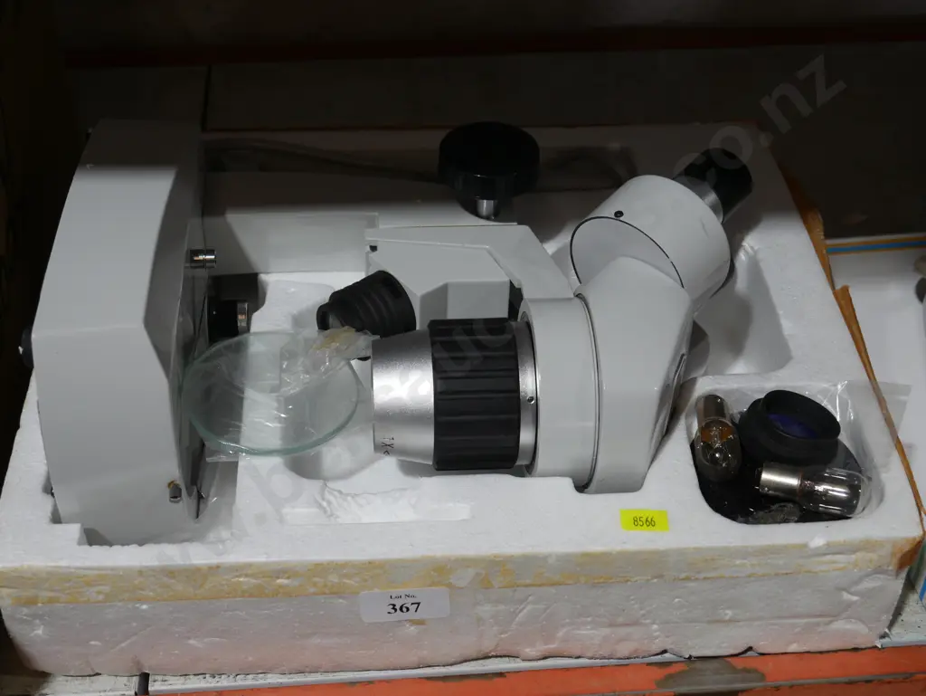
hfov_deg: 38.2
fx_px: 1338
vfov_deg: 29.1
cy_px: 348
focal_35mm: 50
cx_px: 463
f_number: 5.3
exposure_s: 1/60
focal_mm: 25
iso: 320
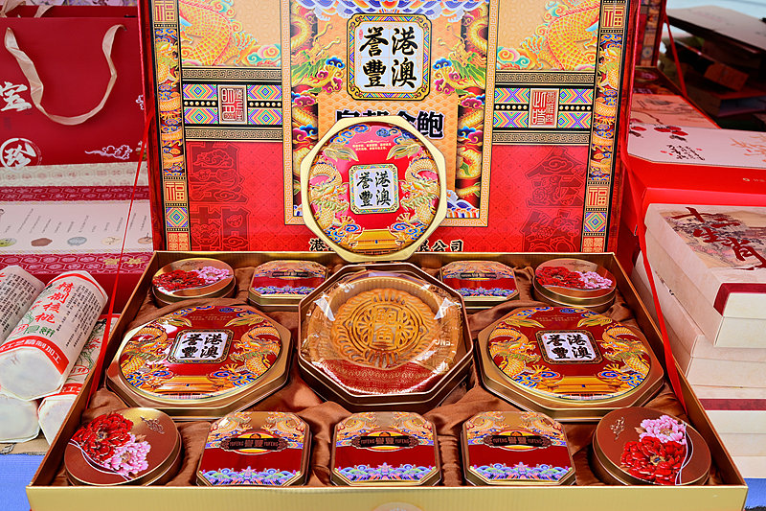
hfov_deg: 54.4
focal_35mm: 35
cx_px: 383
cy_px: 256
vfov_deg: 37.8
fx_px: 745
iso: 140
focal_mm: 35
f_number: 8
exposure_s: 1/160
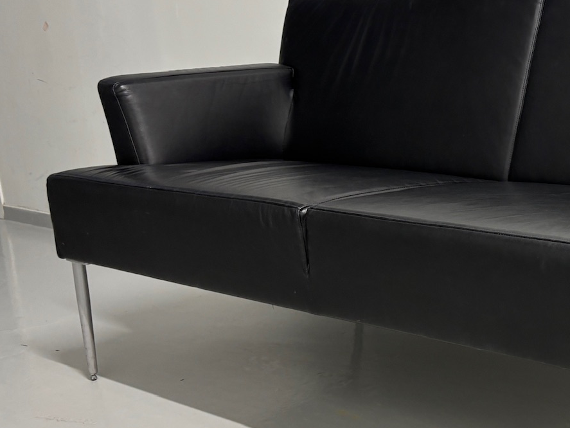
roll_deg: +1.6
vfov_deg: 24.4
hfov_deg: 30.0
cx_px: 565
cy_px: 272
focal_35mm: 60
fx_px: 988
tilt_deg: -12.8
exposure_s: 1/50
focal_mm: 5.96
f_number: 1.6
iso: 80
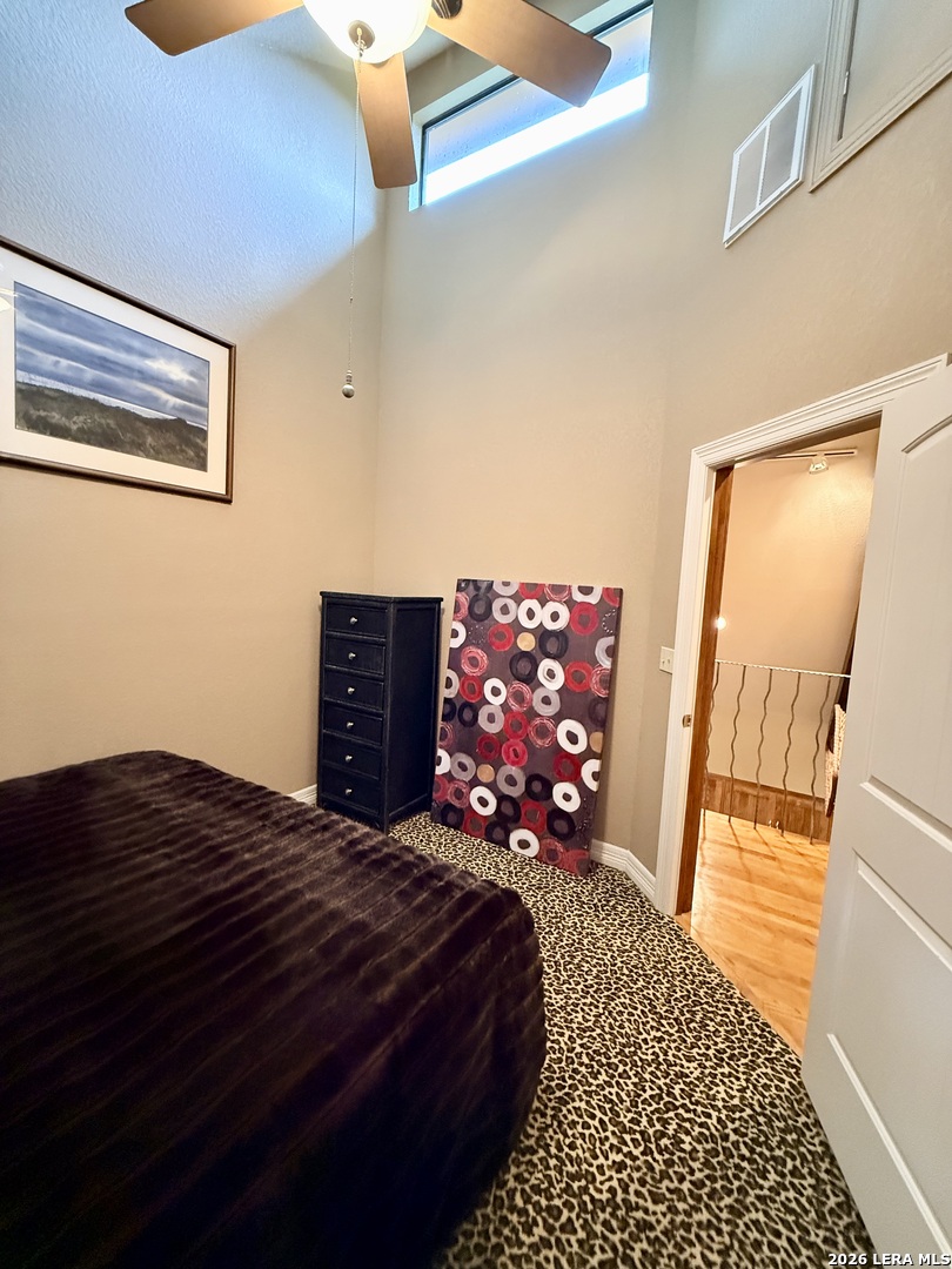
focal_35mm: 14
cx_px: 476
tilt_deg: -4.9
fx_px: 513
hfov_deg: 85.7
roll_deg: -3.5
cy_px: 634
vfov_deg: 102.1
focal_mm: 2.22
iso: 1000
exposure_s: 1/40
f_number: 2.2
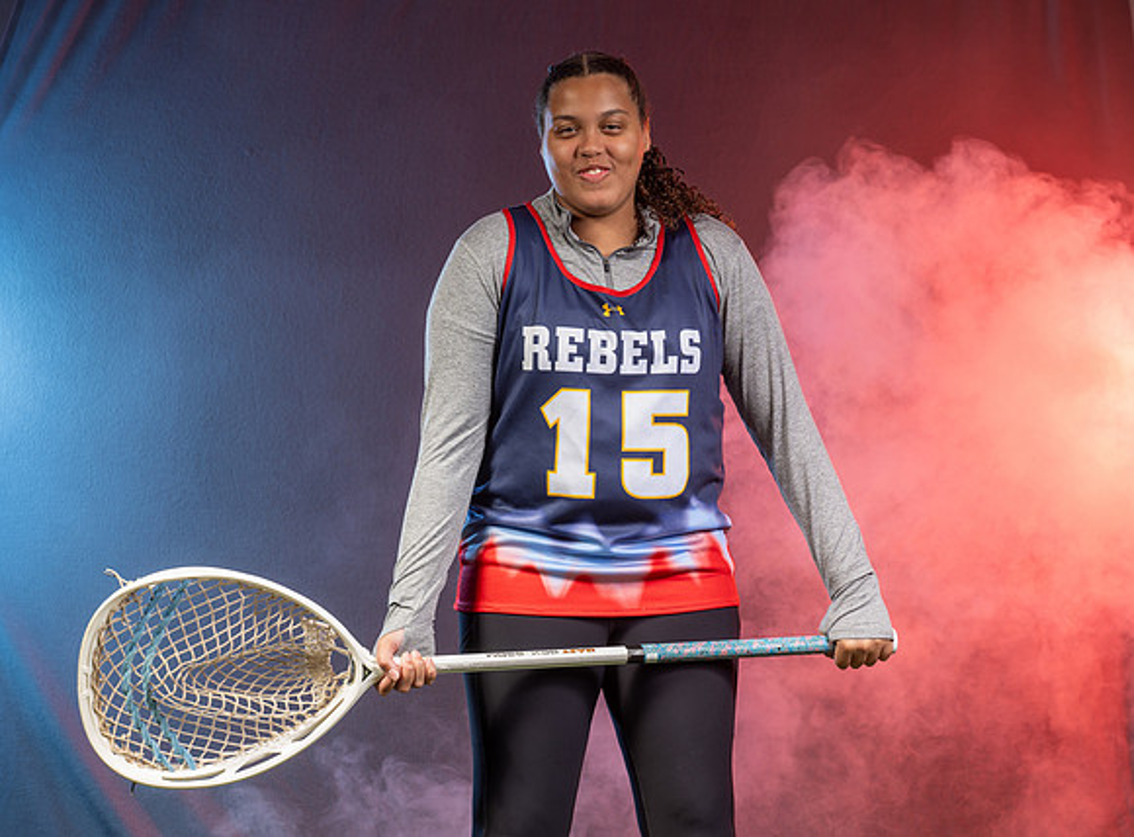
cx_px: 644
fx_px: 3472
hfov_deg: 18.5
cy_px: 412
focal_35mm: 107
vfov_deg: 13.7
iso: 64
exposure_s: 1/200
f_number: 6.3
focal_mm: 87
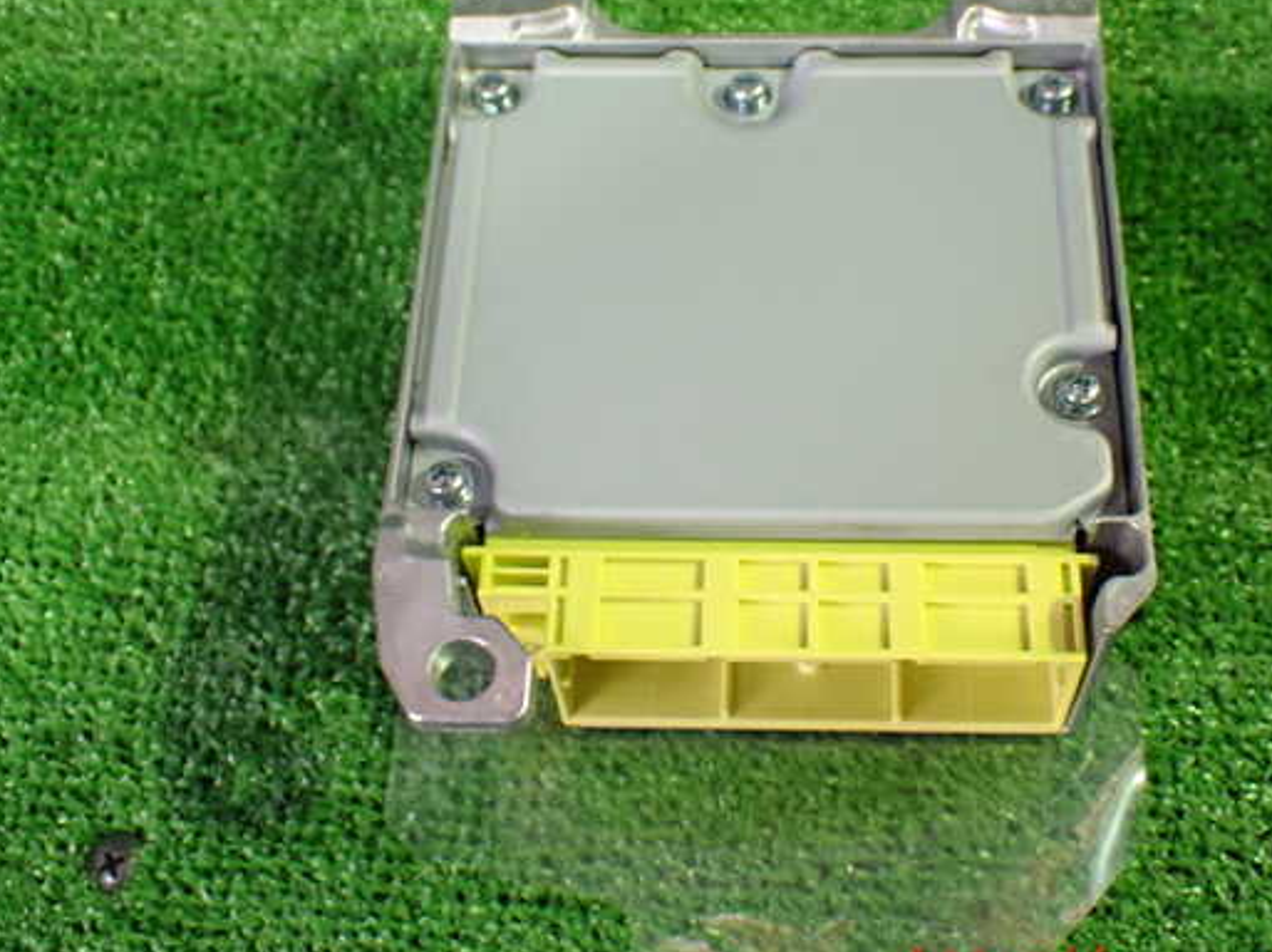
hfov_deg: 39.6
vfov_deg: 30.2
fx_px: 1763
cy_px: 446
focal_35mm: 48
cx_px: 729
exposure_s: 1/40
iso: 800
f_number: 2.8
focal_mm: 7.31
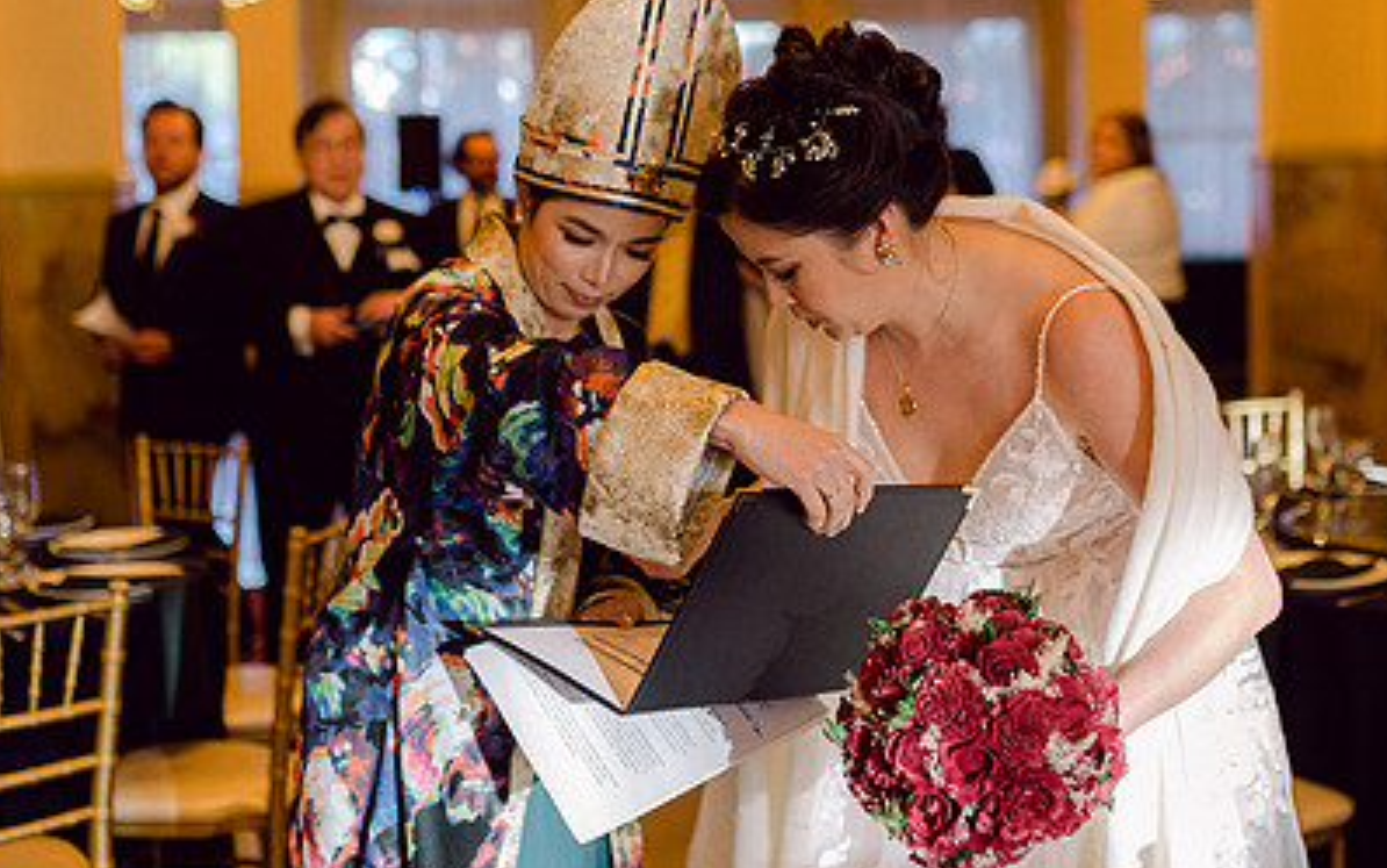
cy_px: 387
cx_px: 805
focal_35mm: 53
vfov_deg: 24.4
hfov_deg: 38.1
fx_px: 2004
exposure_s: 1/500
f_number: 2
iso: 1000
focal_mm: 35
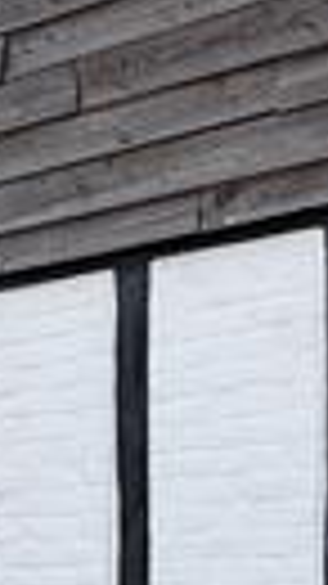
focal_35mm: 131
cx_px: -27
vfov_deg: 15.6
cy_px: 752
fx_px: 2028
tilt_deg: -2.8
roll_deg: +0.7
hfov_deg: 9.2
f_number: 1.6
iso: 50
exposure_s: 1/959
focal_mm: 5.96
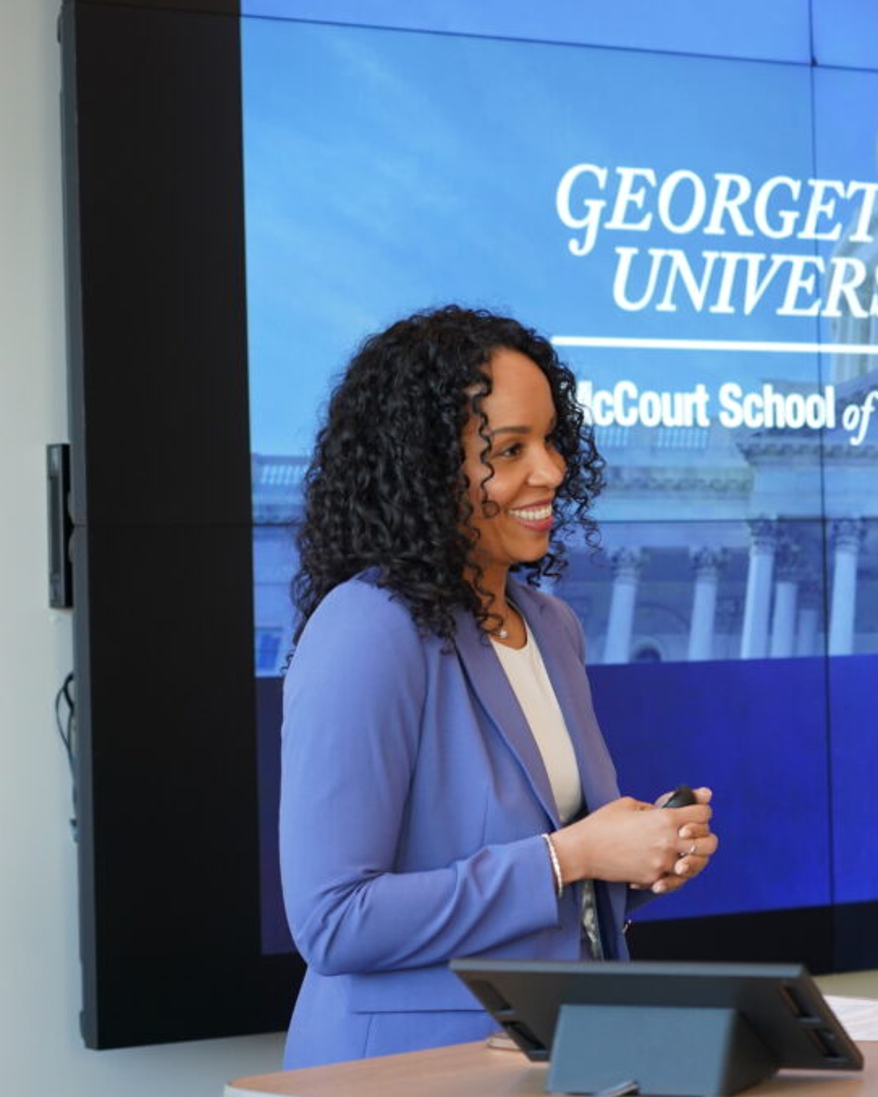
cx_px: 818
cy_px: 550
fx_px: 3541
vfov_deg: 17.6
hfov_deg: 14.0
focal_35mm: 109
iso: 1250
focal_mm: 77
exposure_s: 1/160
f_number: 4
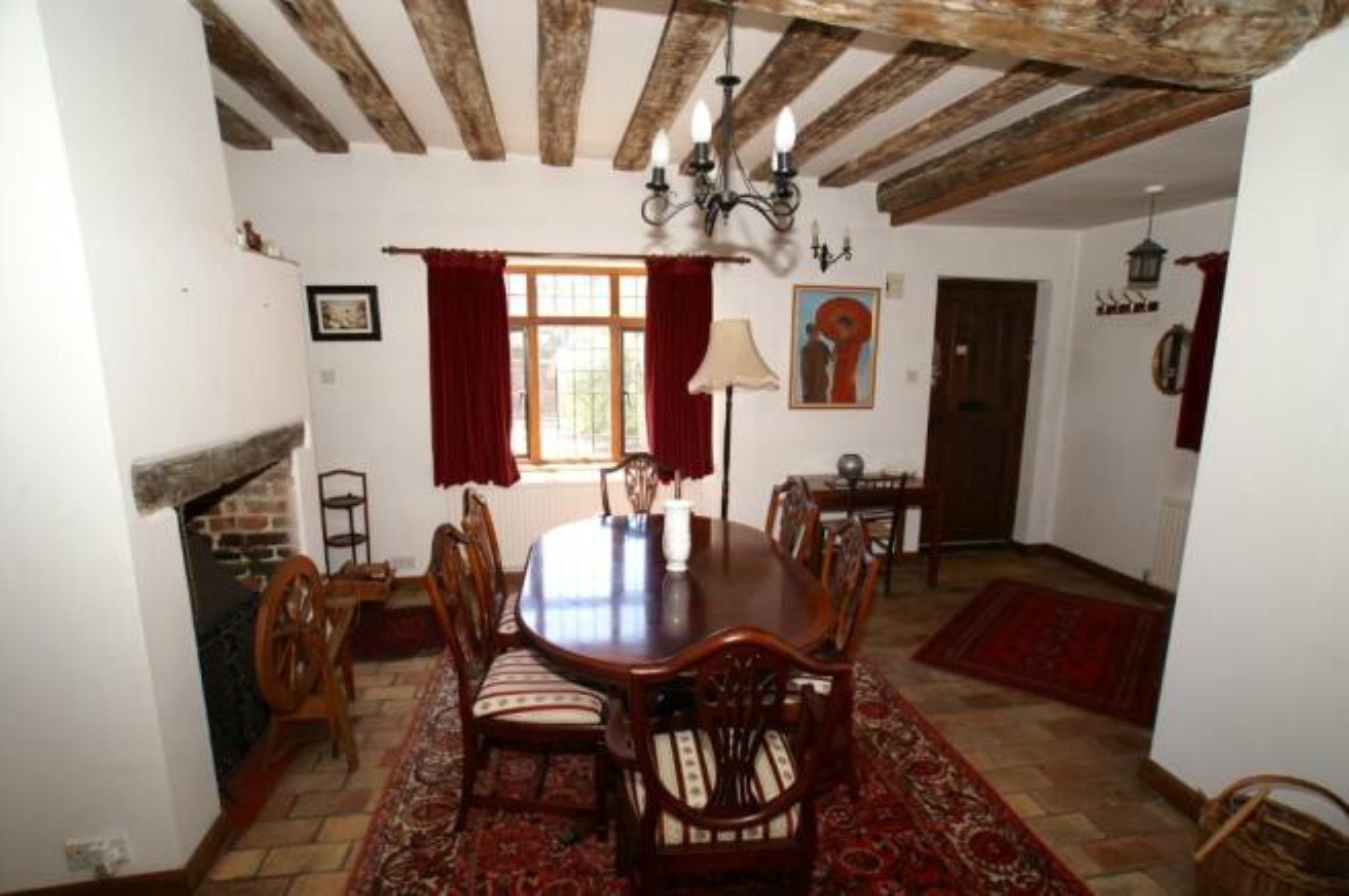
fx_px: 618
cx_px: 674
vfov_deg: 71.9
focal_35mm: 16
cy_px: 448
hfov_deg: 95.0
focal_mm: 11
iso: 200
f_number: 4.5
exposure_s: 1/100
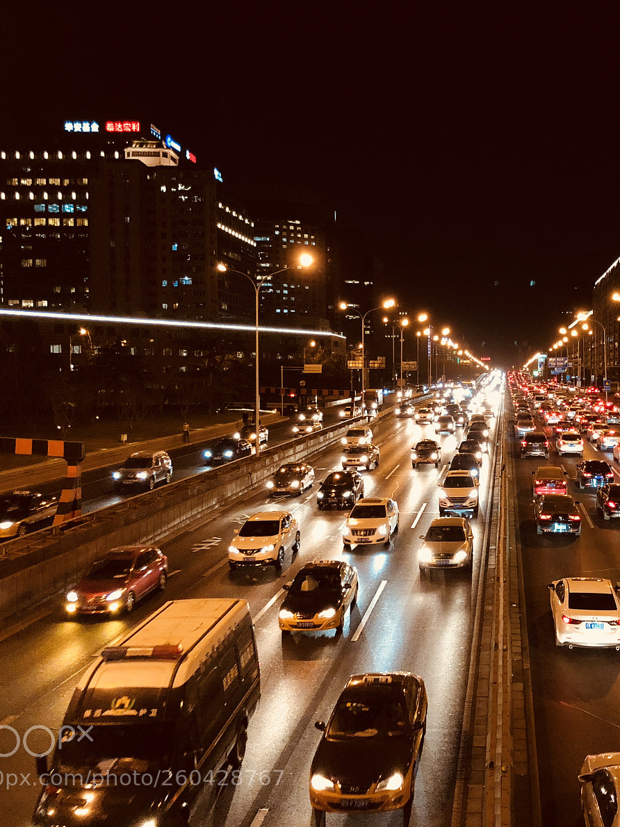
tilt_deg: -2.9
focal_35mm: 39
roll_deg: -0.2
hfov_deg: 35.8
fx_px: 932
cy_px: 416
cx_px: 477
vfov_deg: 47.9
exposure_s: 1/14
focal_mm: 3.99
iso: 100
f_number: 1.8
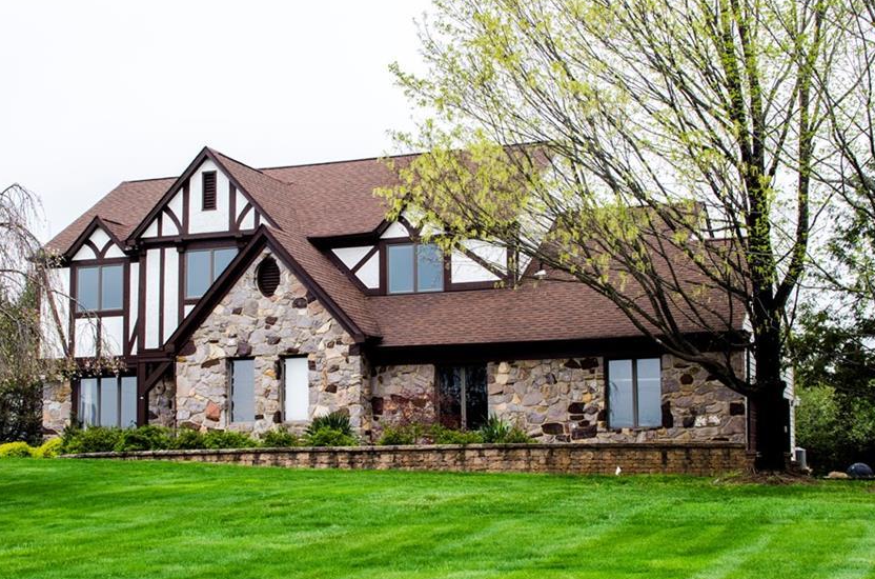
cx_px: 364
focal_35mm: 65
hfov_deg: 31.2
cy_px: 345
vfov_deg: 20.9
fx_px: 1566
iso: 250
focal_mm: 35
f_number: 14
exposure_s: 1/60
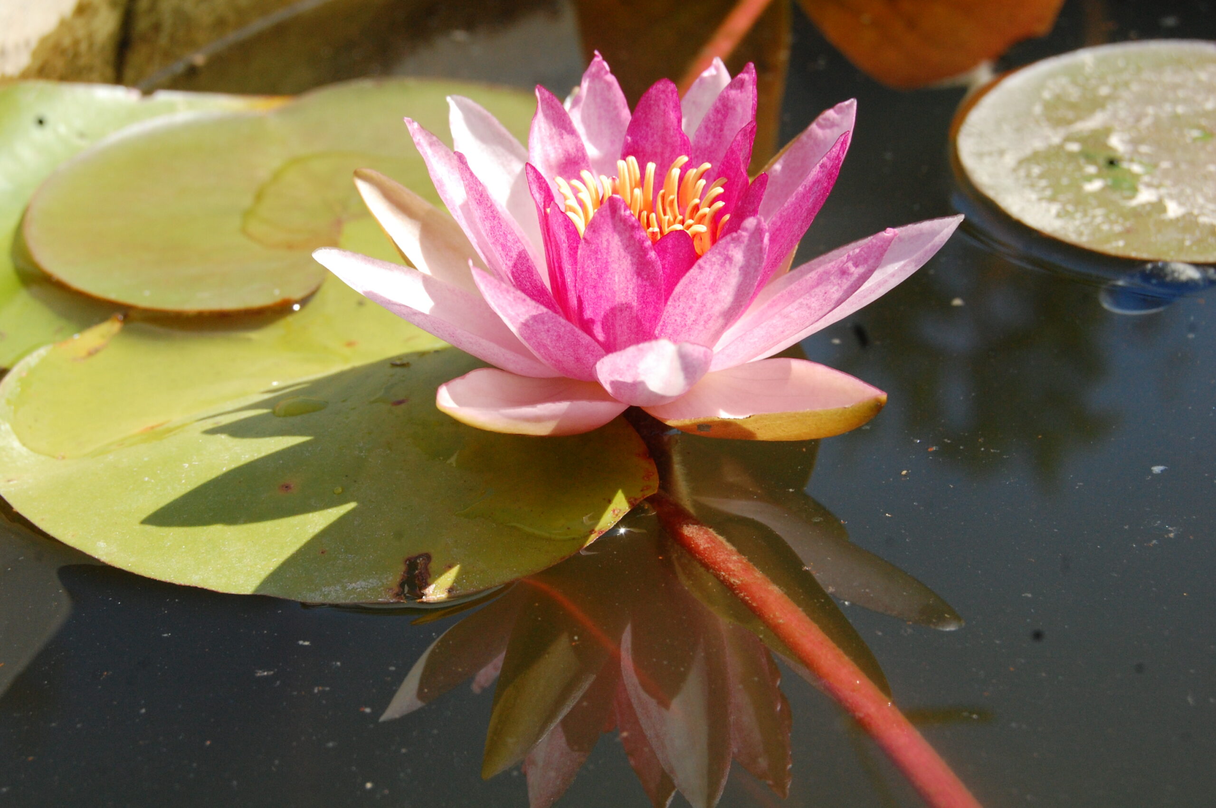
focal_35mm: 69
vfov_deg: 19.7
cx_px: 608
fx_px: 2329
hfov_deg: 29.3
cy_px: 404
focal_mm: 46
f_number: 13
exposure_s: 1/640
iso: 800
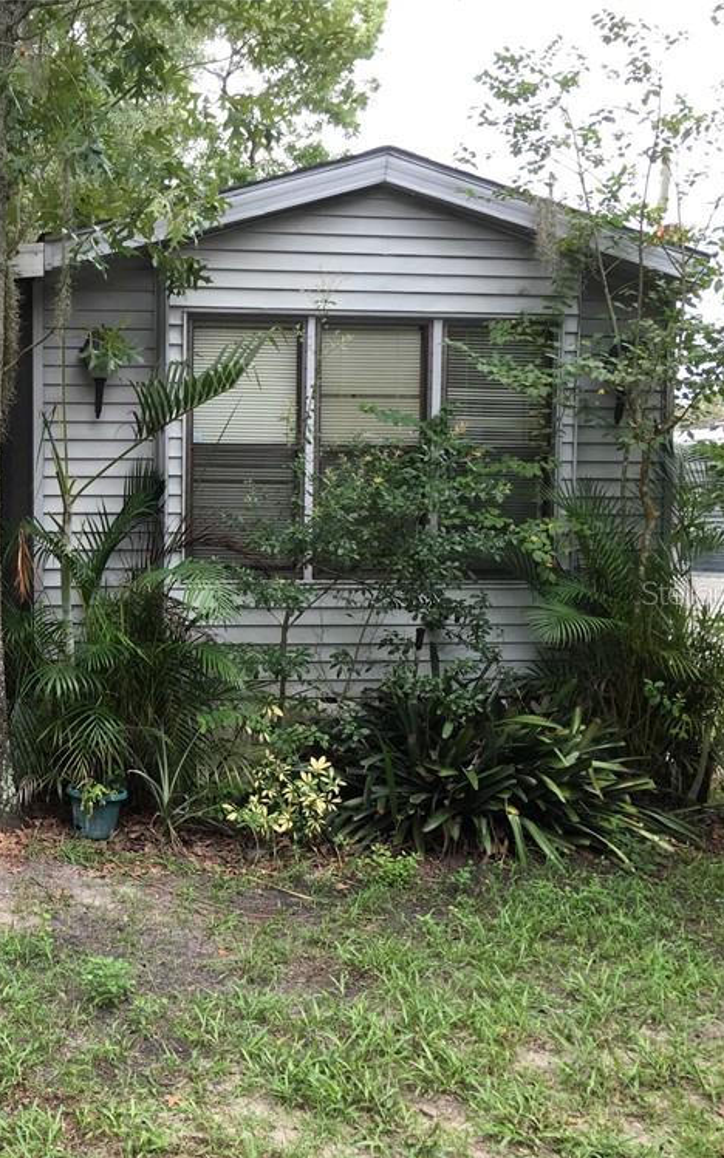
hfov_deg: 28.6
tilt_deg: -3.1
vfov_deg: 47.2
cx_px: -5
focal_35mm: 42
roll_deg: +0.4
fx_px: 1326
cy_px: 592
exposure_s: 1/120
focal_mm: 4.15
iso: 32
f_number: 2.2
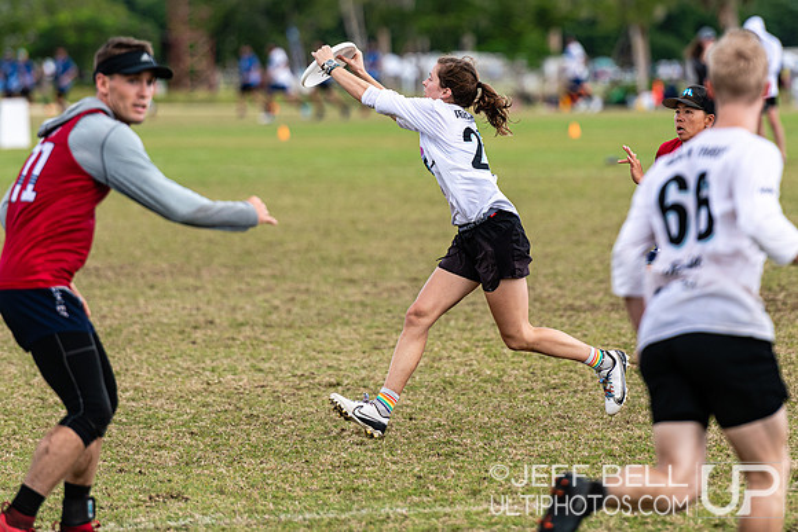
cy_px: 120
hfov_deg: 6.7
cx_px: 454
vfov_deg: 4.4
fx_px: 6864
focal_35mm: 310
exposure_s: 1/1600
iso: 140
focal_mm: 200
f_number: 3.2
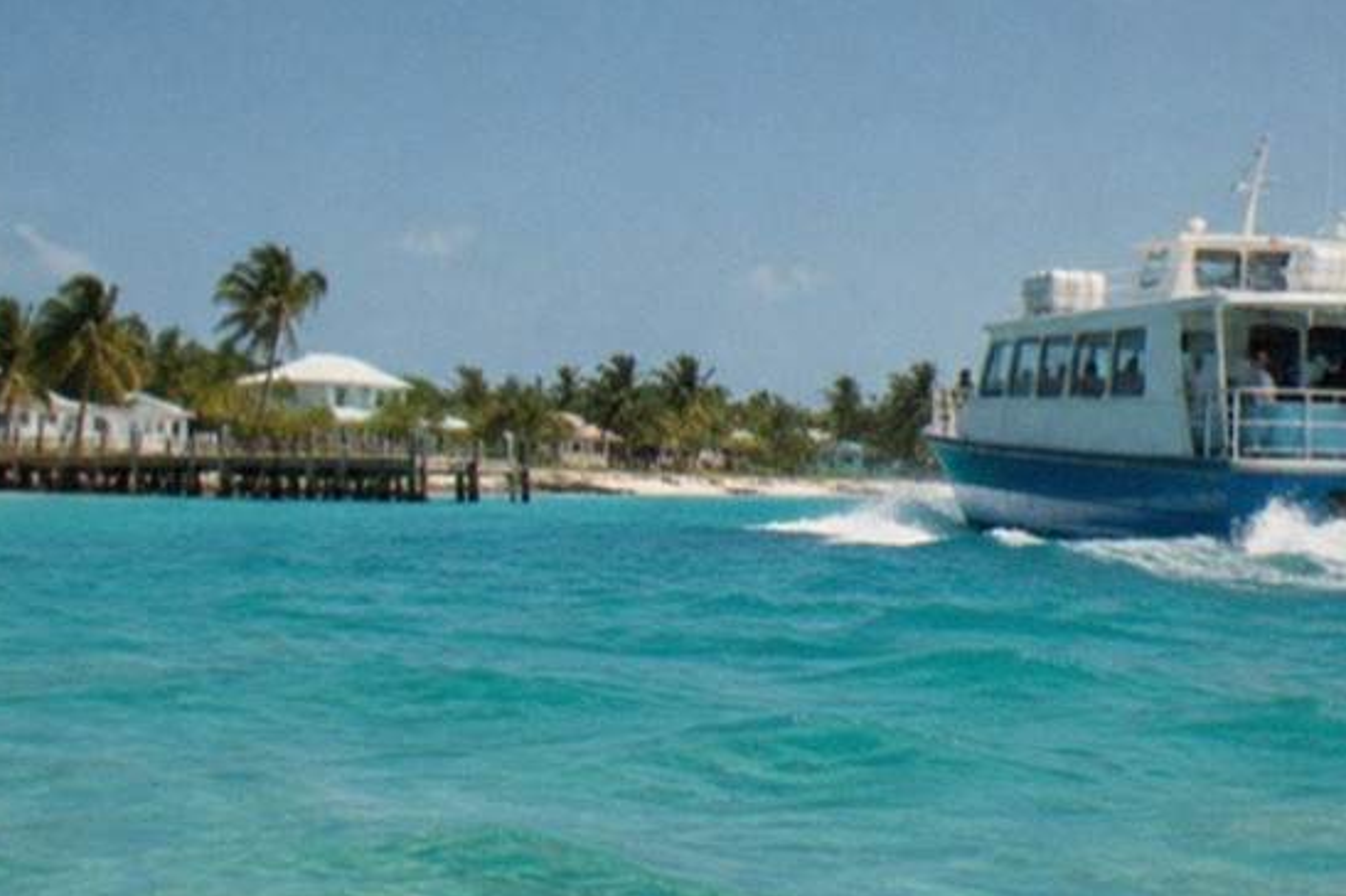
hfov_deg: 31.4
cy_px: 657
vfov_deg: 21.1
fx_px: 2391
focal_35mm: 64
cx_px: 768
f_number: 8
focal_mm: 35
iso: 320
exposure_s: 1/1000
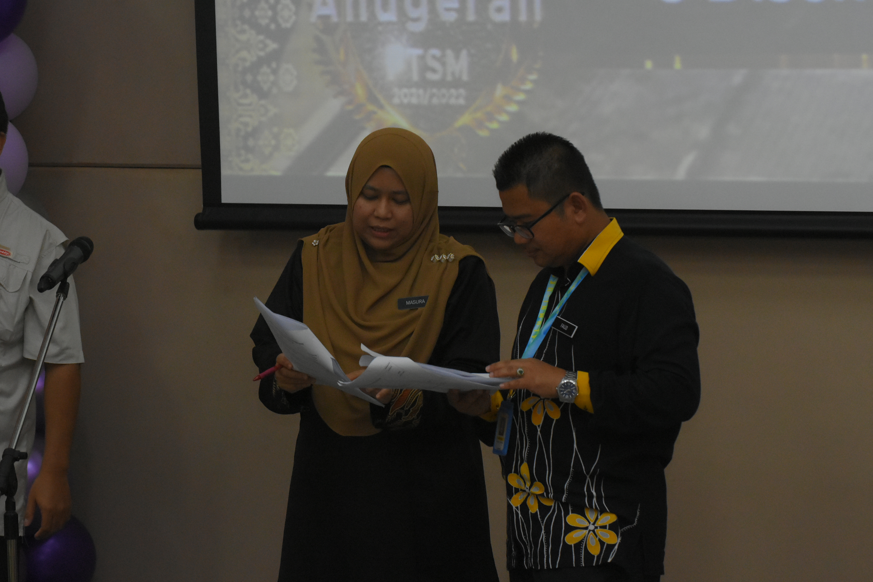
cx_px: 436
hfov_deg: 8.6
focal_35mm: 240
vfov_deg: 5.7
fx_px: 5821
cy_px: 291
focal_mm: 160
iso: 3200
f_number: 5.6
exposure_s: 1/160
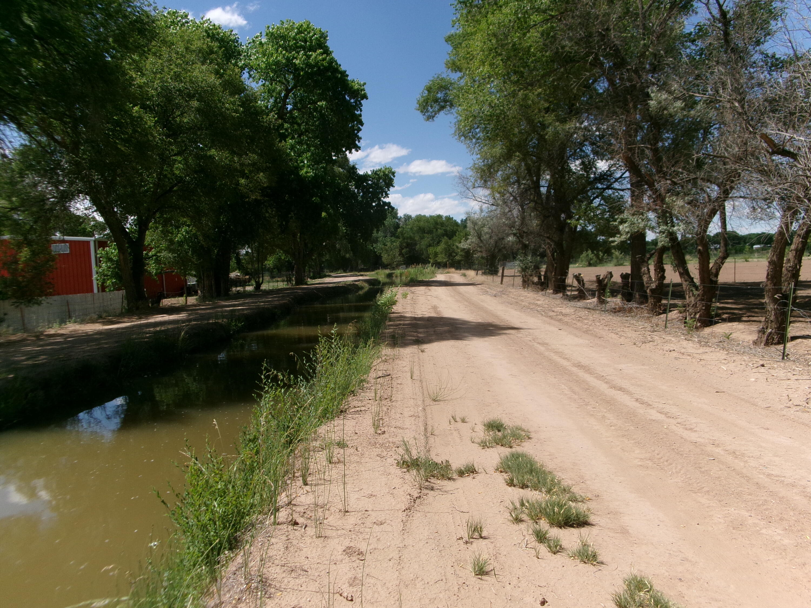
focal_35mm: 28
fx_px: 656
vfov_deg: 49.7
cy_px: 304
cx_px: 406
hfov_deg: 63.4
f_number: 10.8
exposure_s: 1/180
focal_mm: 5.1
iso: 100
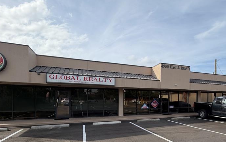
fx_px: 136
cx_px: 137
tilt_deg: -0.6
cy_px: 102
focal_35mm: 22
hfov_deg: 78.6
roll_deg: -0.1
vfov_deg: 53.2
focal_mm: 2.22
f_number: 2.2
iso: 20
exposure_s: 1/1017
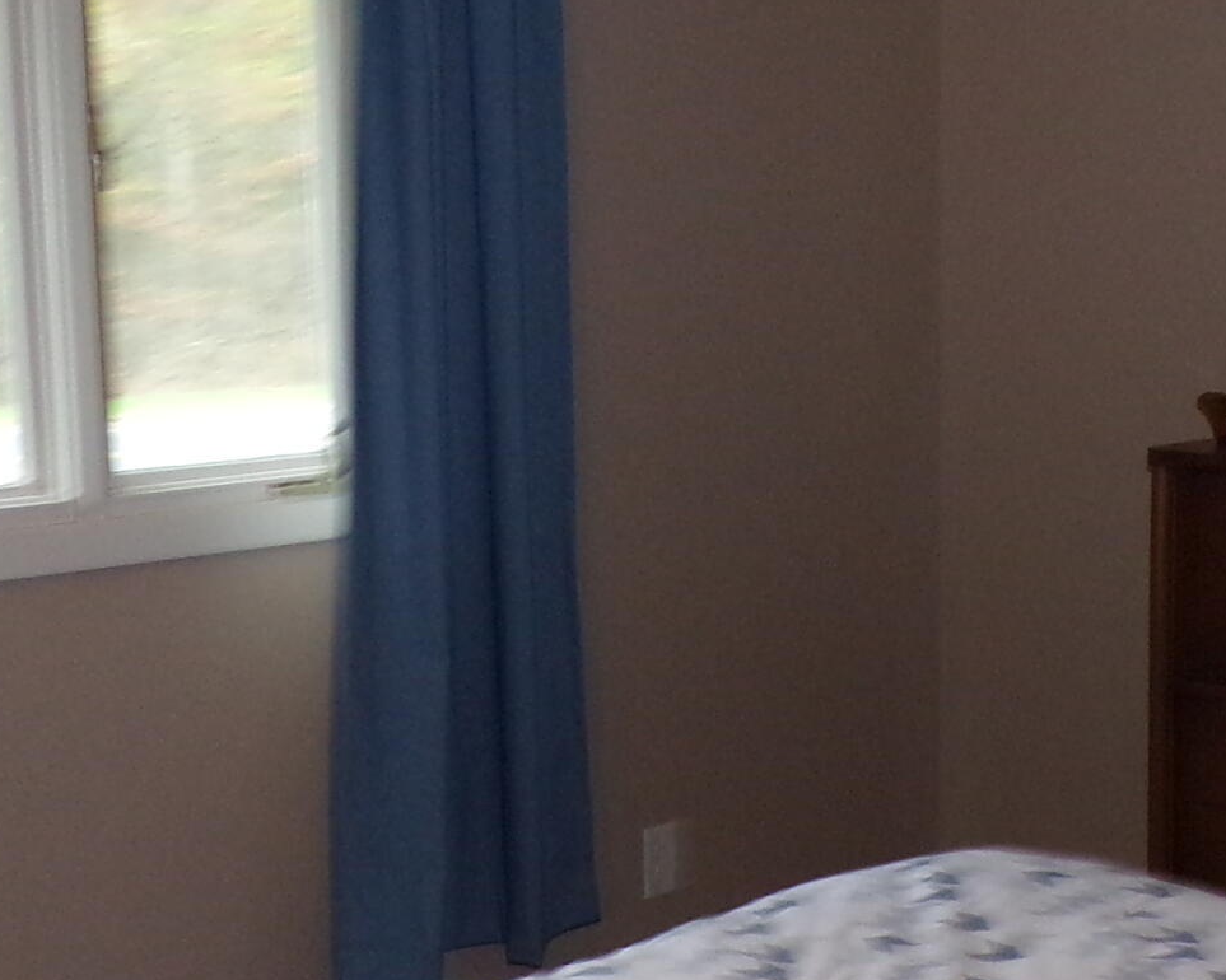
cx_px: 894
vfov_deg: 21.0
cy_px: 573
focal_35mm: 73
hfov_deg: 25.8
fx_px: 2648
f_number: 3
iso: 200
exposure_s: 1/34
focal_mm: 4.3
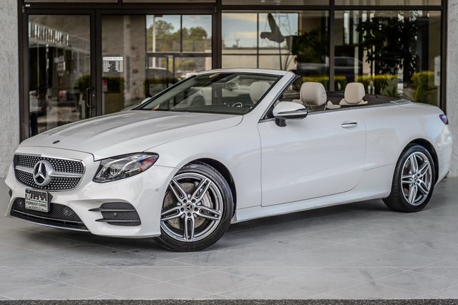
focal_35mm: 76
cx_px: 230
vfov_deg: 18.0
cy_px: 153
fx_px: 965
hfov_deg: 26.7
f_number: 4
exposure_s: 1/1250
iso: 100
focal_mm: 70
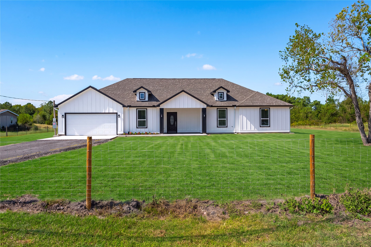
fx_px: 247
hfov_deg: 73.8
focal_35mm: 24
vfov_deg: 53.1
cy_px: 124
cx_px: 186
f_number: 14
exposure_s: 1/200
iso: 125
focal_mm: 24
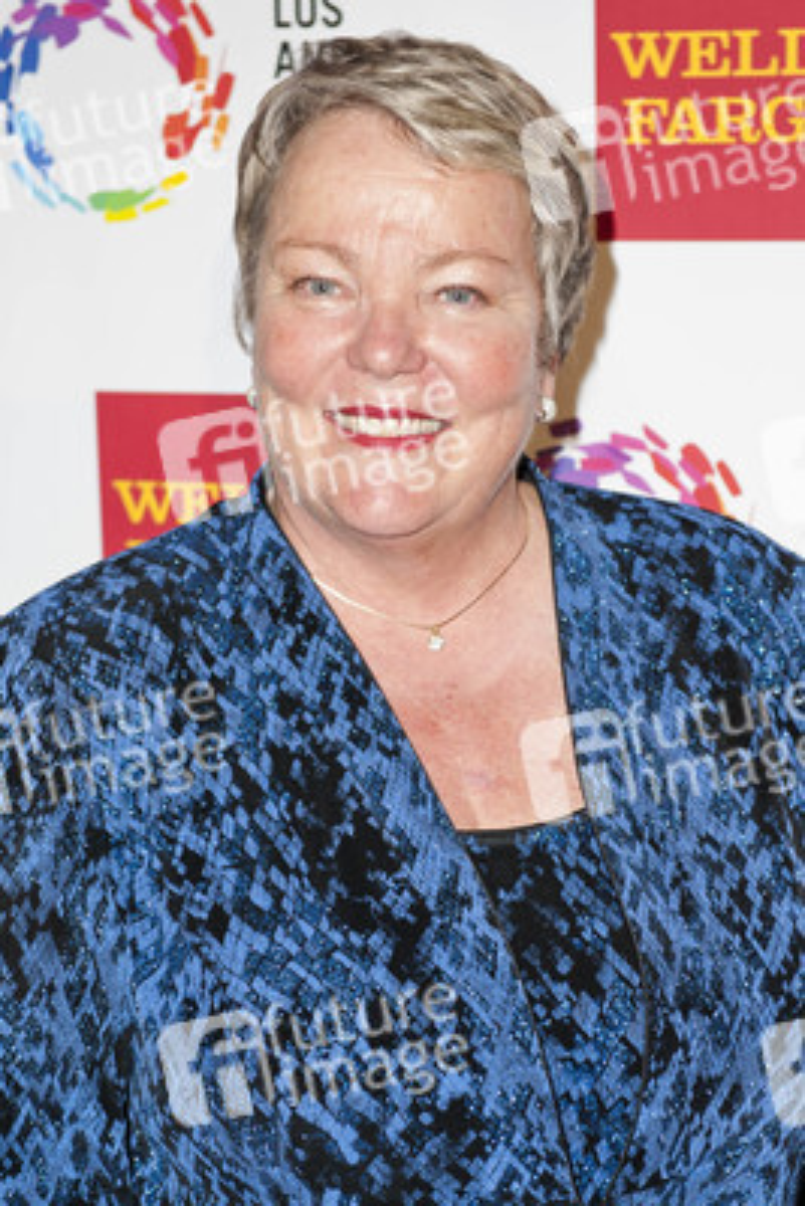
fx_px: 2346
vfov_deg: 28.8
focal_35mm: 70
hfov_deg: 19.5
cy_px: 603
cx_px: 402
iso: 500
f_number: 4
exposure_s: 1/400
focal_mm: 70
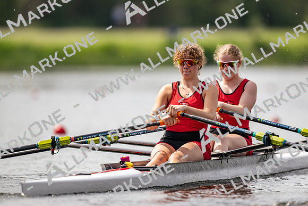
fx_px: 5134
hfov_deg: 3.4
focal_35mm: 600
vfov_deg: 2.3
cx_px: 154
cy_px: 103
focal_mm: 600
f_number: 4
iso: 200
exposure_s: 1/2500
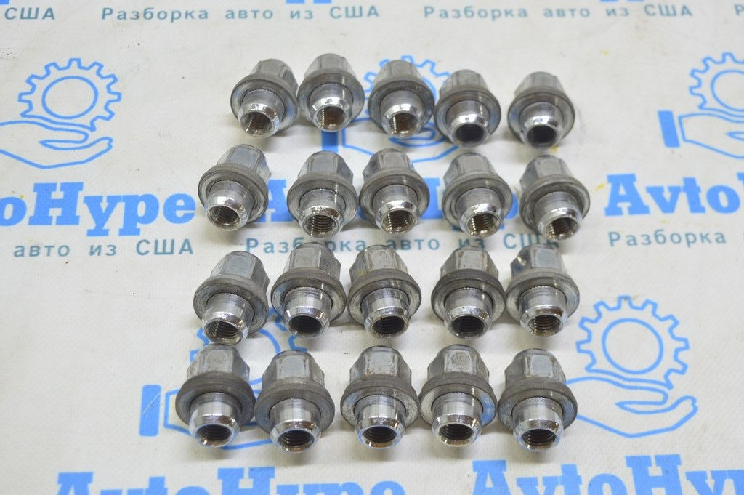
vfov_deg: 26.4
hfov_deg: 38.9
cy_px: 248
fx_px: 1053
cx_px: 372
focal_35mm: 51
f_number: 5.6
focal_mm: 34
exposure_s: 1/20
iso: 400
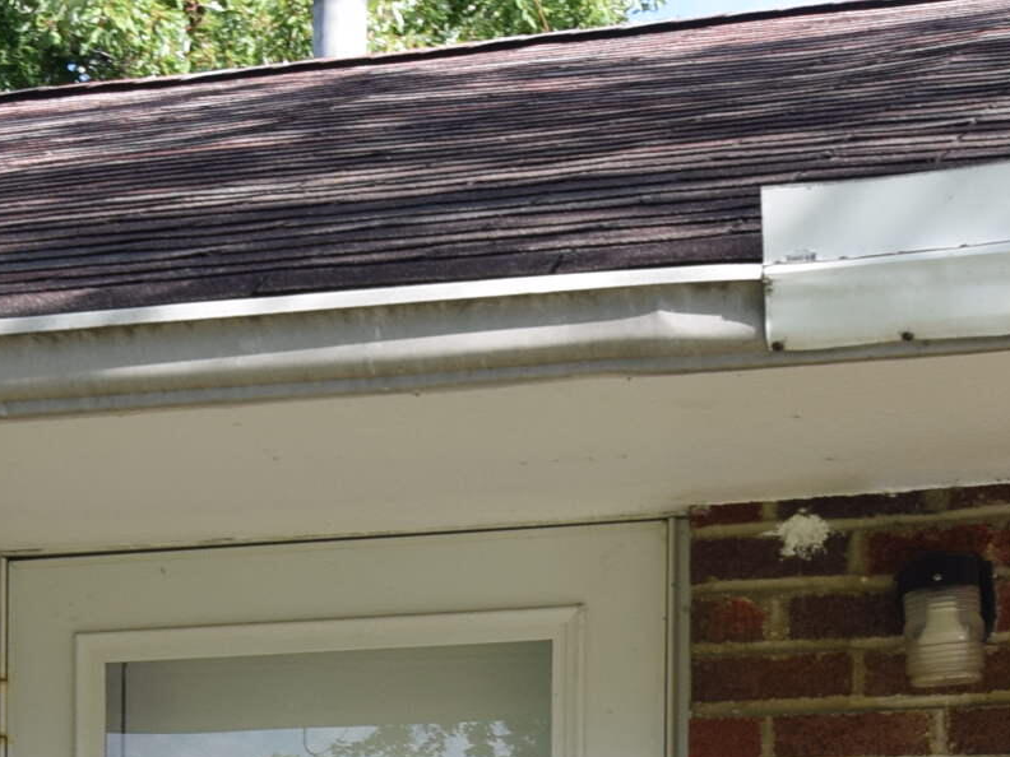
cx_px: 181
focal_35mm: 109
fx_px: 3180
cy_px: 1234
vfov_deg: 12.7
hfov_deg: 17.9
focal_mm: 20
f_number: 8
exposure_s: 1/250
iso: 400
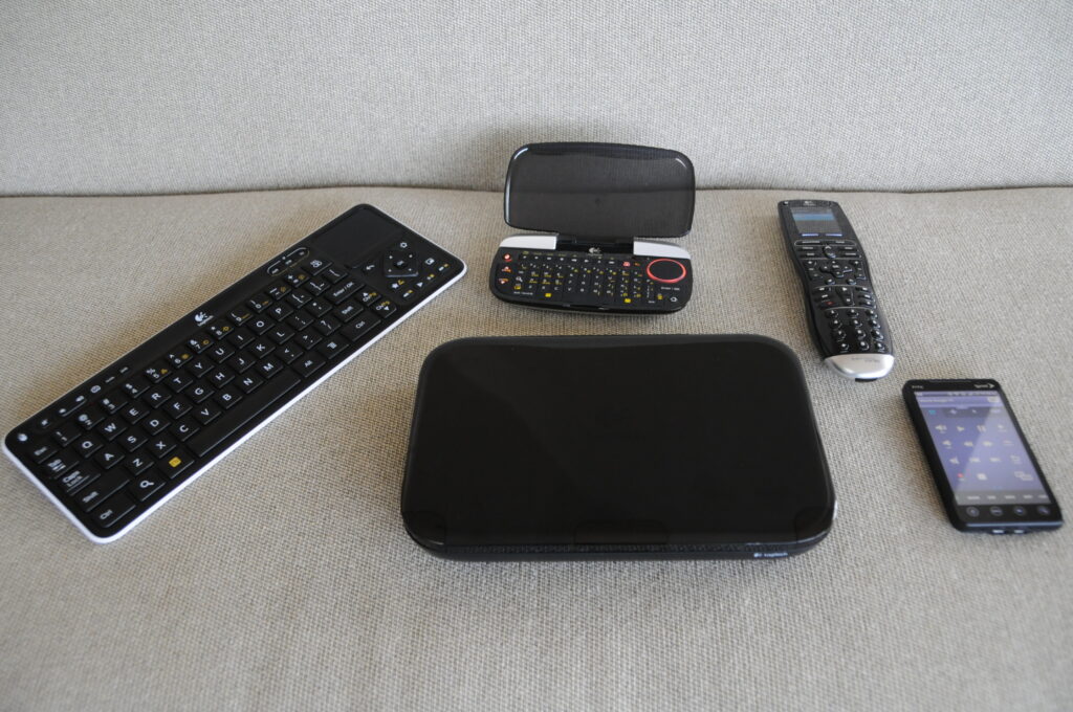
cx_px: 536
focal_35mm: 30
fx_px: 893
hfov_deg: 62.0
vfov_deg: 43.5
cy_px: 356
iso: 800
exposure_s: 1/25
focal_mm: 20
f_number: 4
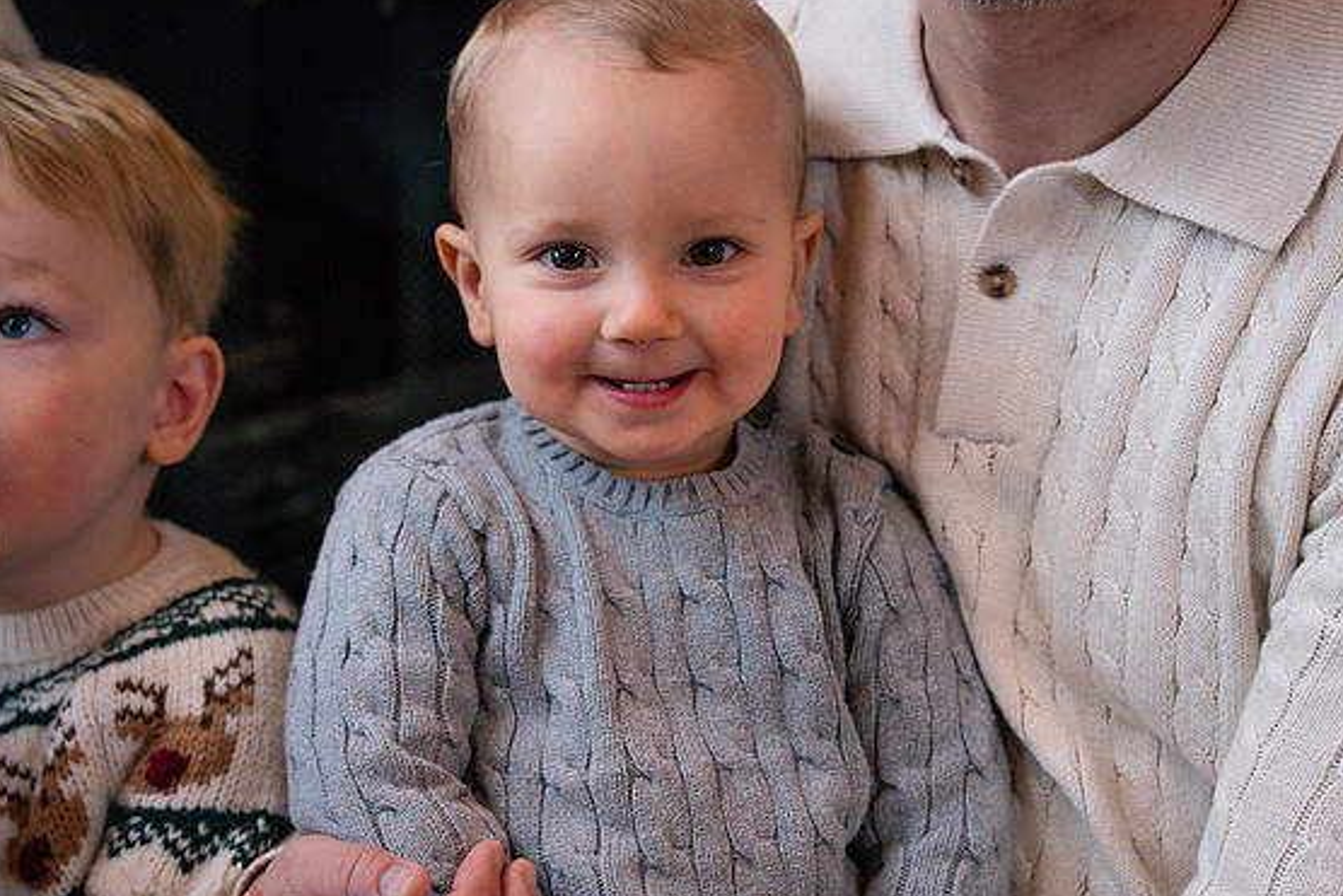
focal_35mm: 73
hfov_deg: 27.7
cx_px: 693
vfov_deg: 18.7
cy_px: 458
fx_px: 2724
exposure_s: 1/250
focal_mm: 70
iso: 800
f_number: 4.5
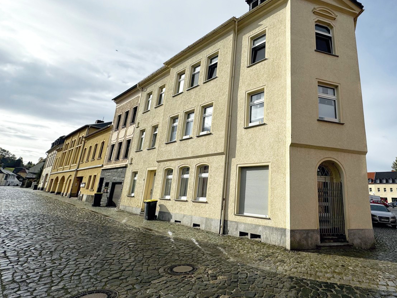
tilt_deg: +16.0
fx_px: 218
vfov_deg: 68.5
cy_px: 135
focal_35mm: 19
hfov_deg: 82.4
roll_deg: -1.8
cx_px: 258
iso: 50
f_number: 2.2
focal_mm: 2.22
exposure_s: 1/2494
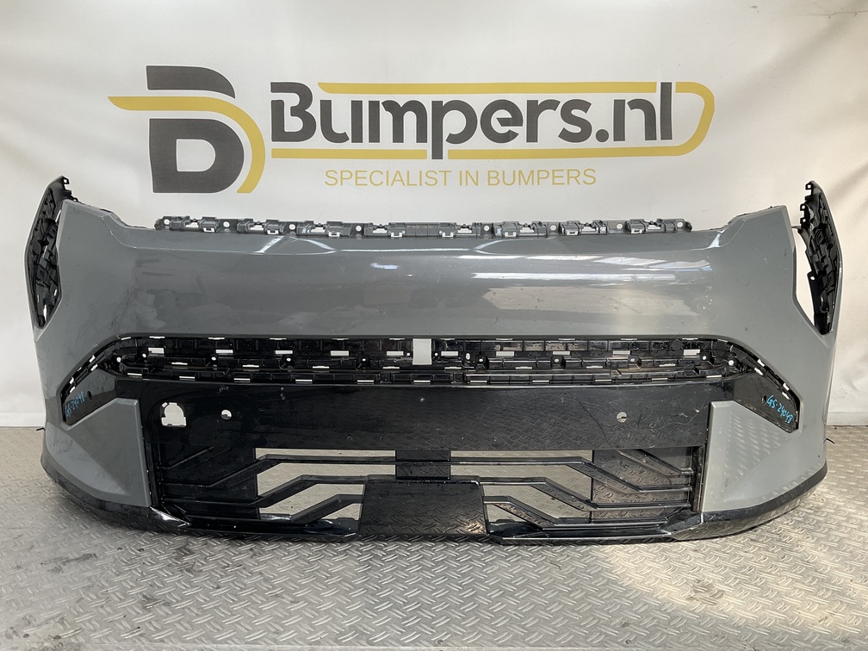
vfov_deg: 48.2
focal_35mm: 29
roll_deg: -1.3
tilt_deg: -8.1
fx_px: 727
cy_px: 326
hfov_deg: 61.7
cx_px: 434
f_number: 1.8
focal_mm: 3
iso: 16
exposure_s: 1/186
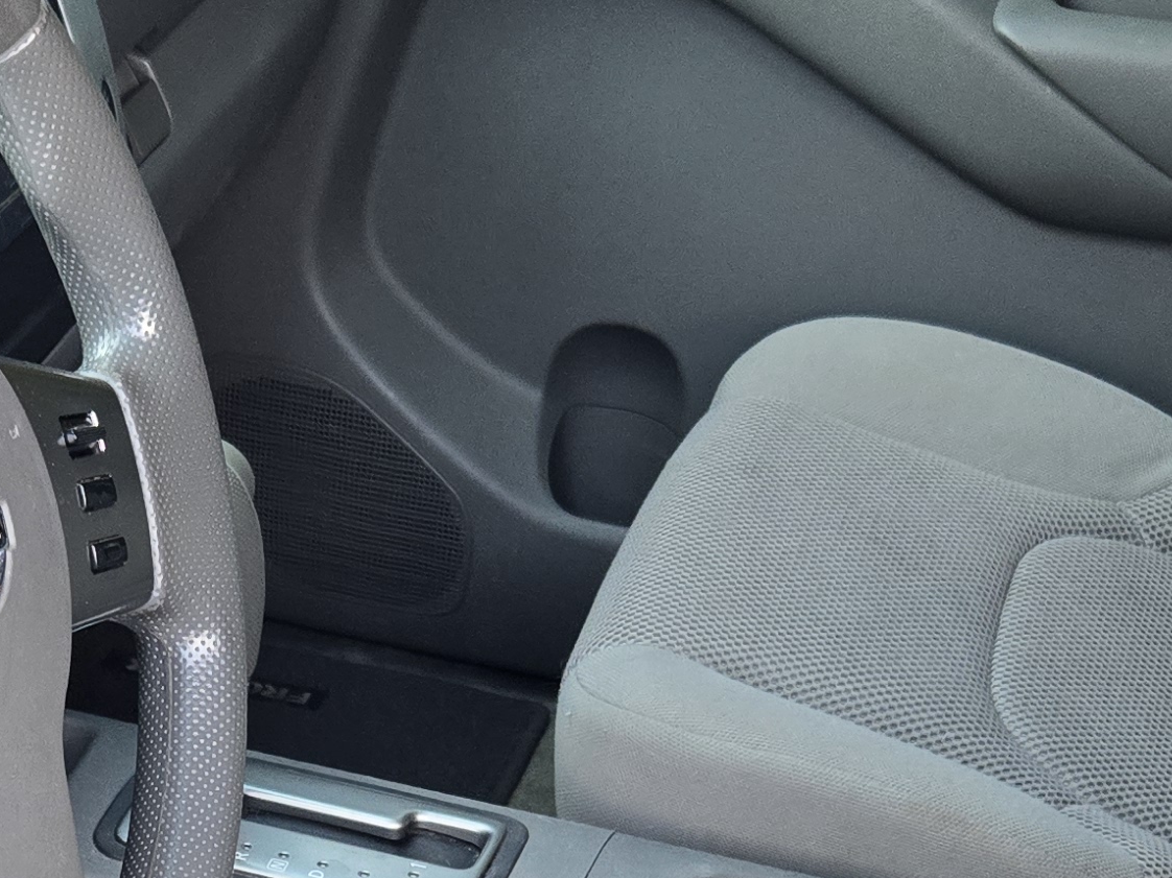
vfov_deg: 17.3
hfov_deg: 23.4
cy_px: 997
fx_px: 2776
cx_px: 208
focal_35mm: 82
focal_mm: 5.4
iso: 160
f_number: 1.8
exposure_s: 1/180
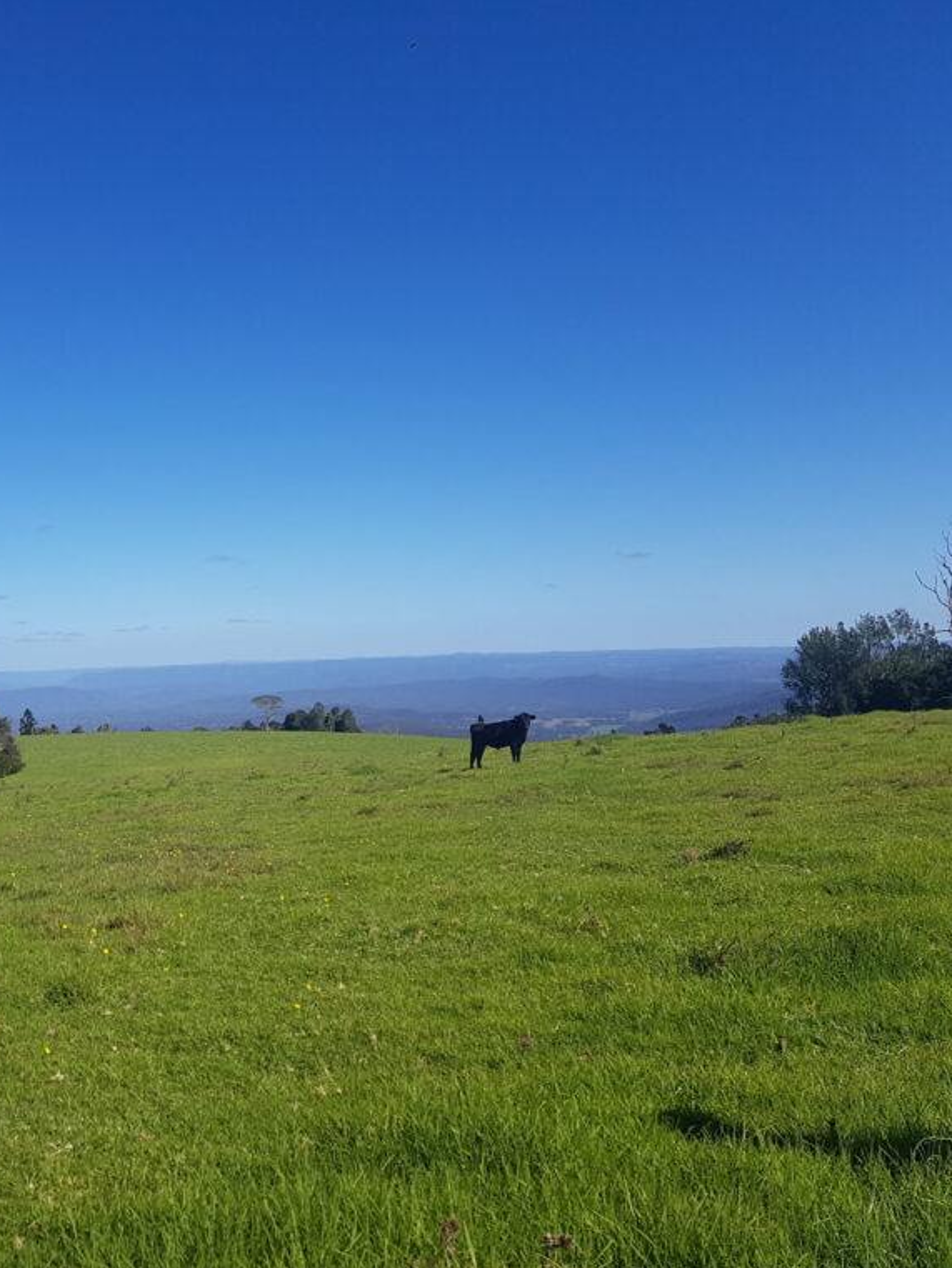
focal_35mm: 35
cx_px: 138
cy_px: 635
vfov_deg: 52.6
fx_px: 1283
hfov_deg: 38.5
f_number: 1.7
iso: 50
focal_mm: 4.2
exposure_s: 1/3016
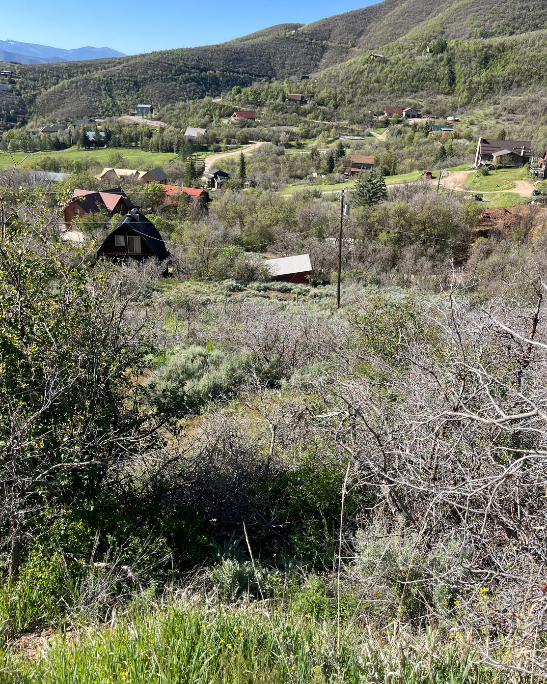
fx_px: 566
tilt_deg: -24.2
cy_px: 344
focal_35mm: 28
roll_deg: -2.3
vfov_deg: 62.2
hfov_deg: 51.5
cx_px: 278
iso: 50
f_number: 1.6
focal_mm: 5.1
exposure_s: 1/1517
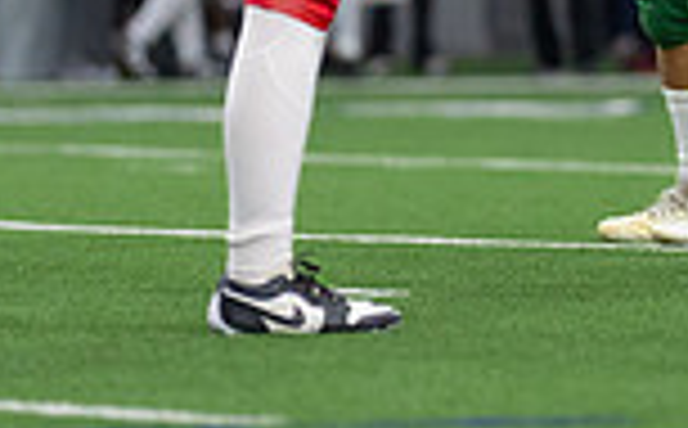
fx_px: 13288
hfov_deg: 3.0
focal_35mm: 710
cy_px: -228
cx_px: 1214
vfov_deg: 1.8
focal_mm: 135
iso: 1000
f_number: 1.8
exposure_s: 1/1600
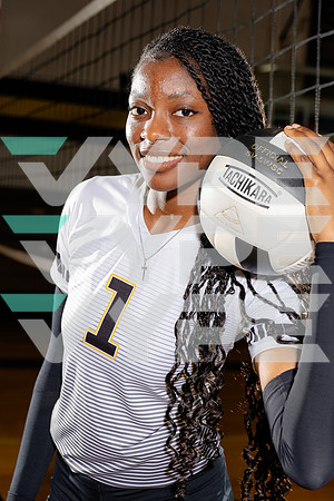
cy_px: 250
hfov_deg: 20.6
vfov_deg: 30.5
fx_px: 918
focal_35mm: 66
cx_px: 167
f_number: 5.6
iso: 250
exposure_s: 1/250
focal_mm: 66
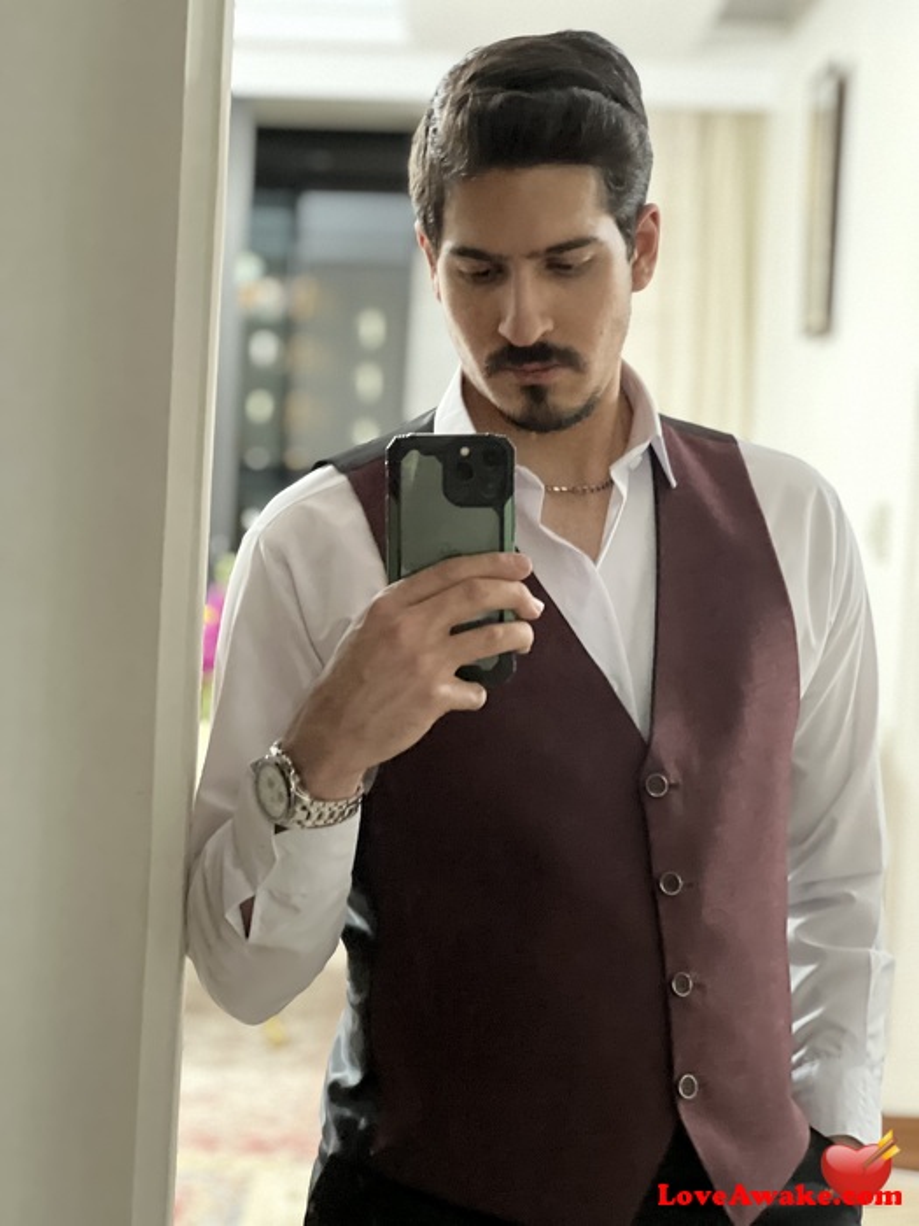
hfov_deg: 19.1
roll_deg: -2.9
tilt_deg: -2.2
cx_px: 460
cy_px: 613
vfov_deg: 25.3
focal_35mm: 77
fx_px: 2726
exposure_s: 1/14
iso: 1250
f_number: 2.8
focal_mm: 9
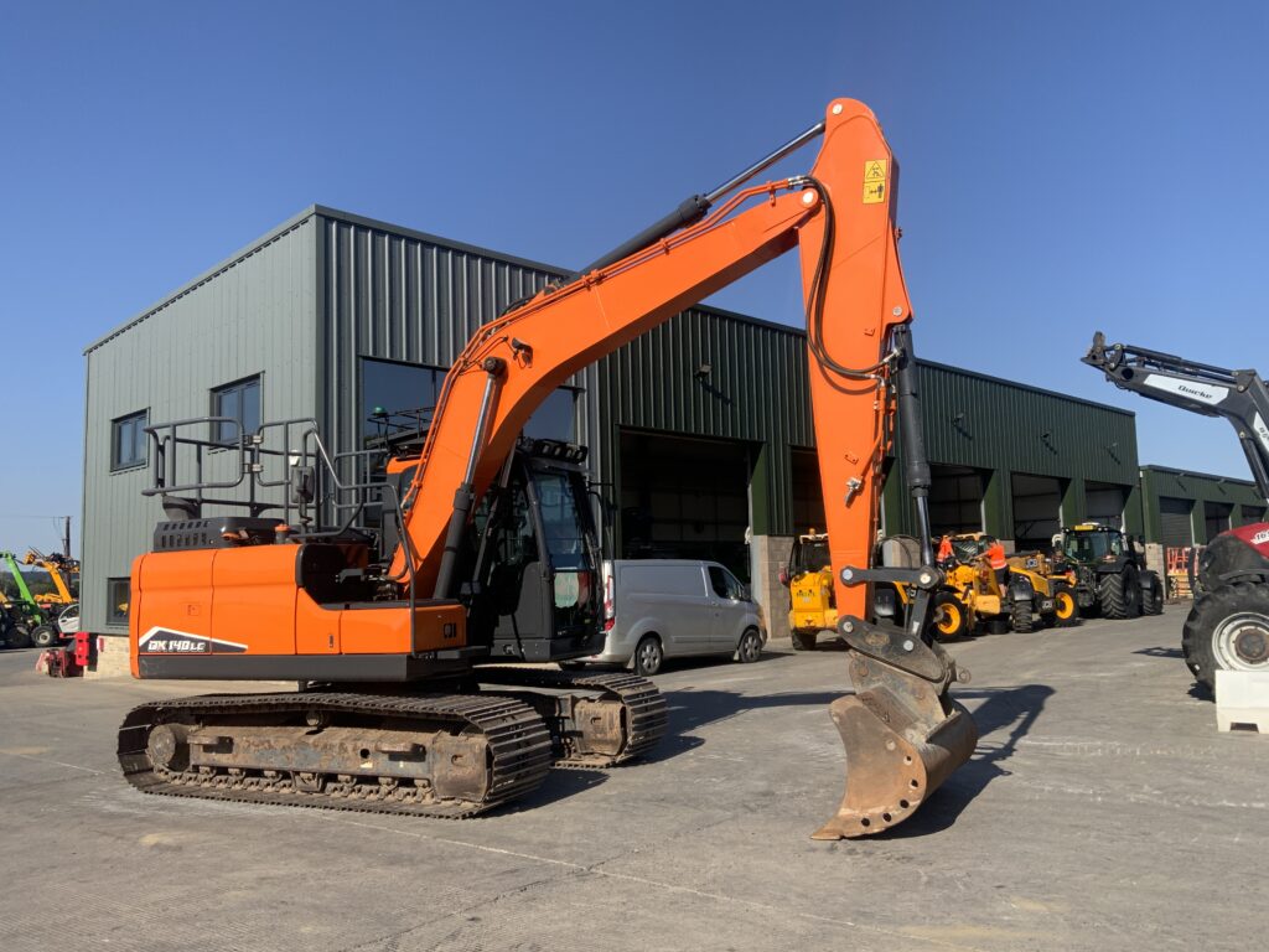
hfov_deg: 61.7
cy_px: 476
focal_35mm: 29
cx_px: 634
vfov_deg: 48.2
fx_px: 1063
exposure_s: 1/1675
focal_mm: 3
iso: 16
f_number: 1.8
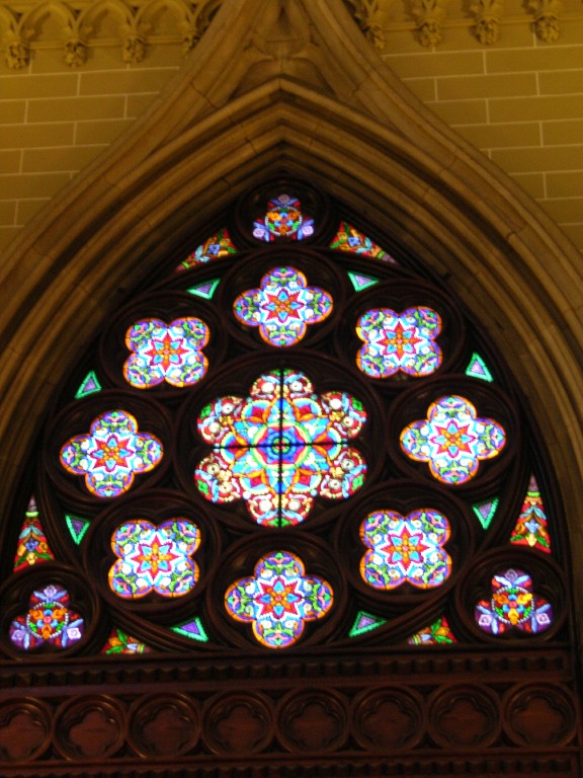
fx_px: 2088
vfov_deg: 21.1
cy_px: 389
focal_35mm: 93
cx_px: 292
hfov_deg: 15.9
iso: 200
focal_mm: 23.7
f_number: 3.6
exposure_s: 1
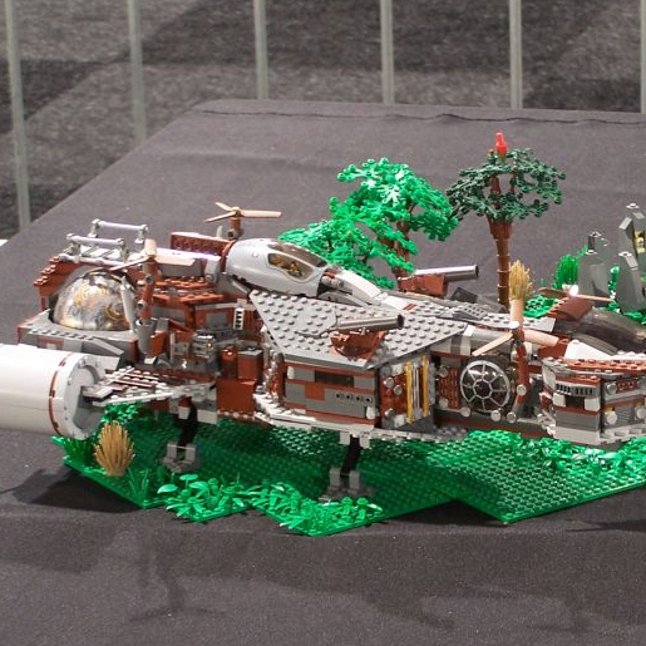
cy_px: 356
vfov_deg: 12.1
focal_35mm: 144
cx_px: 606
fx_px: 3040
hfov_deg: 12.0
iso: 80
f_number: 3.2
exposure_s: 1/2
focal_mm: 13.7
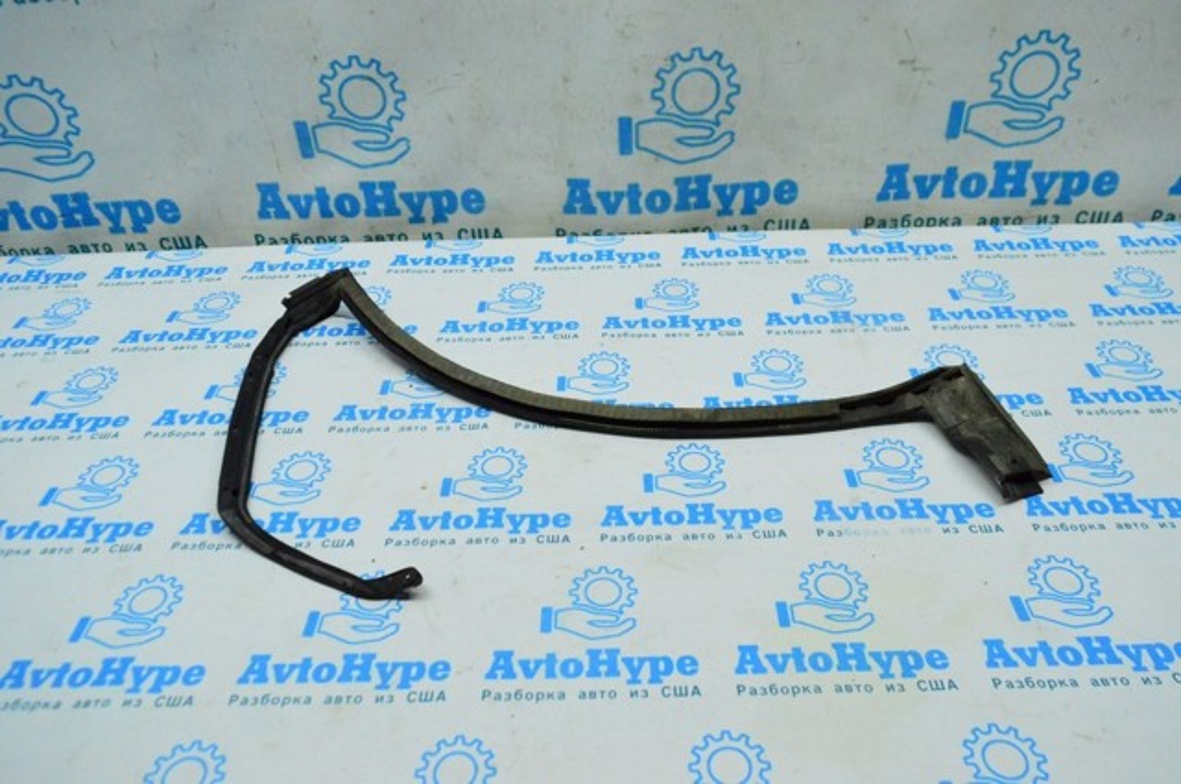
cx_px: 590
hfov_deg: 67.4
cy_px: 392
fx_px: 885
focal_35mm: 27
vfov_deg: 47.8
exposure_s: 1/640
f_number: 6.3
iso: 6400
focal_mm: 18
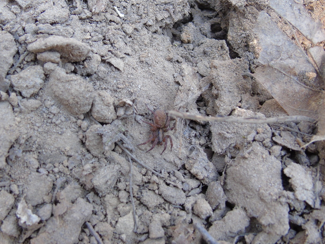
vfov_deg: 29.6
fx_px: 460
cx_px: 144
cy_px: 101
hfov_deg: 38.9
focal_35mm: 49
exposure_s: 1/40
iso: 80
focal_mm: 7.1
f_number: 3.9
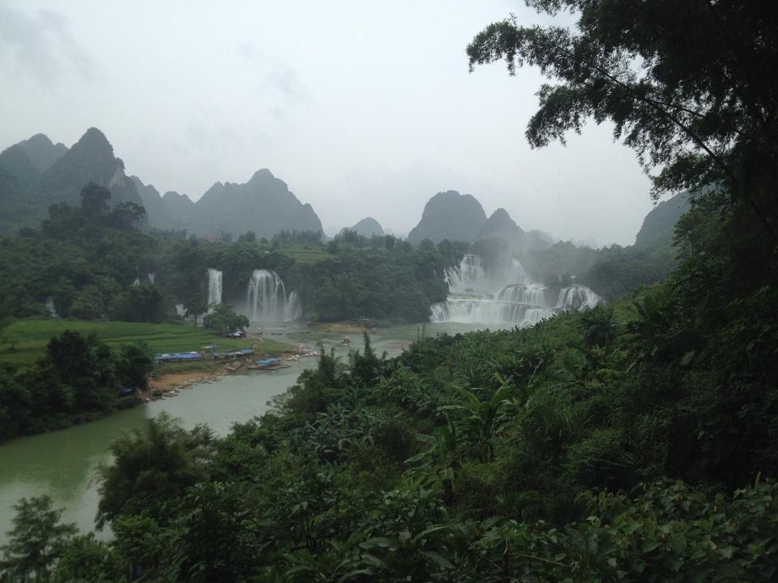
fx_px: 787
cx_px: 389
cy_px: 292
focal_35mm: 35
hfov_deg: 52.6
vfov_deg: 40.7
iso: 50
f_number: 2.4
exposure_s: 1/1104
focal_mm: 4.28
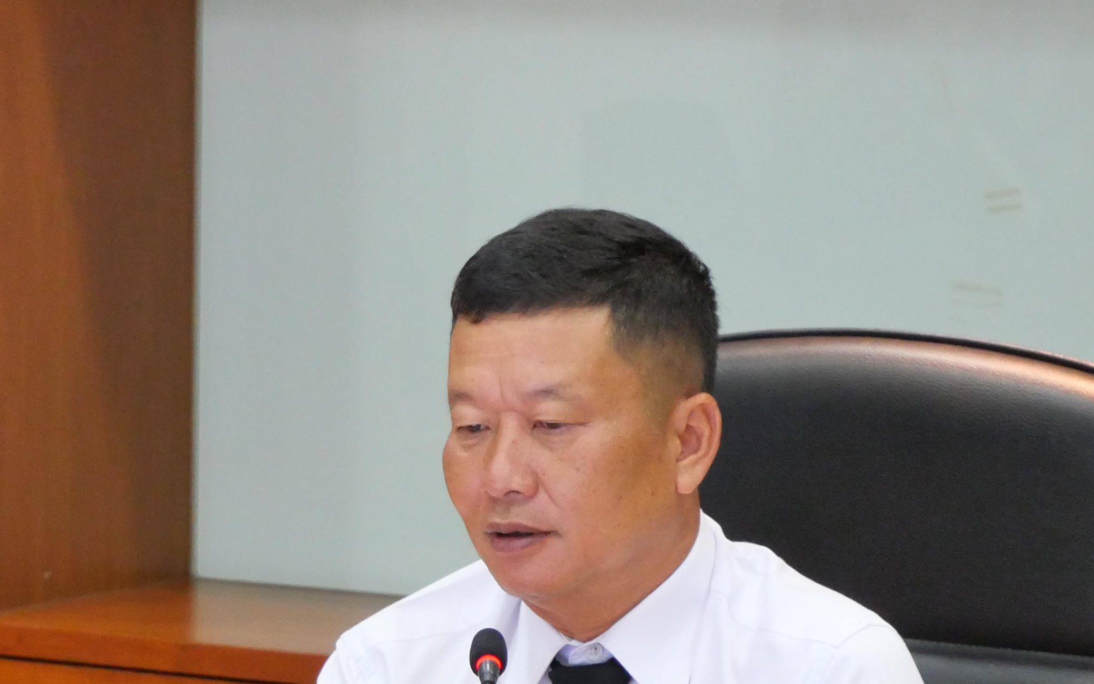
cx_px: 474
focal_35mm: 230
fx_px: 6858
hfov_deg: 9.1
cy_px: 549
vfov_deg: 5.7
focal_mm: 60
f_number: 5.6
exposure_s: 1/30
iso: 3200
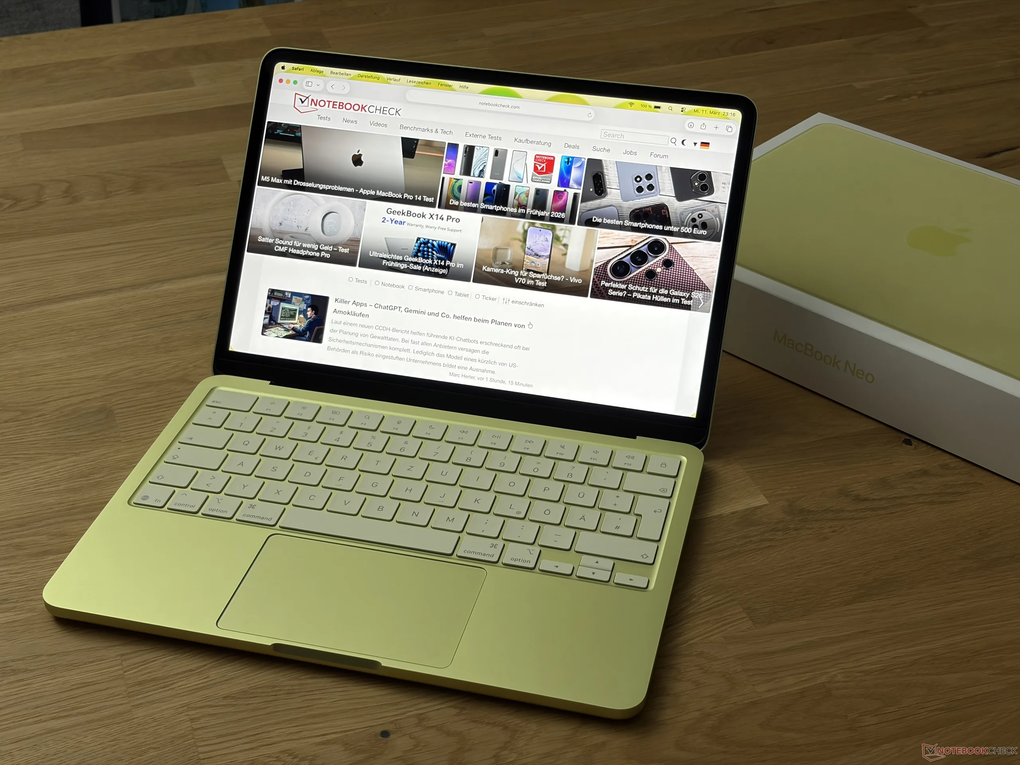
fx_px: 1532
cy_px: 382
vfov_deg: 28.0
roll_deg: +0.1
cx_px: 510
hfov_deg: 36.8
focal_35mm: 52
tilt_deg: -34.2
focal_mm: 5.96
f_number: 1.6
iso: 40
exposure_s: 1/50
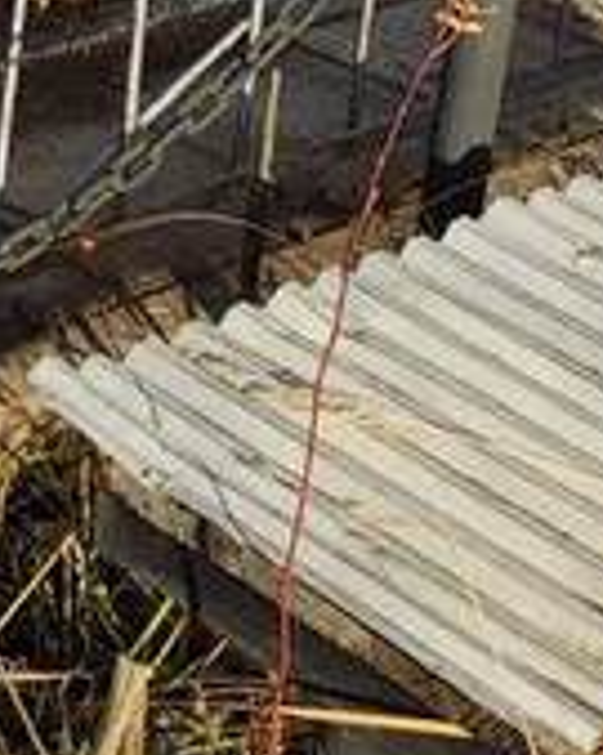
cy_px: -652
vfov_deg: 11.5
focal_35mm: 154
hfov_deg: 9.1
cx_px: -831
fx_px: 3439
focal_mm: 4.77
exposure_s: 1/936
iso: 112
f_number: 1.75
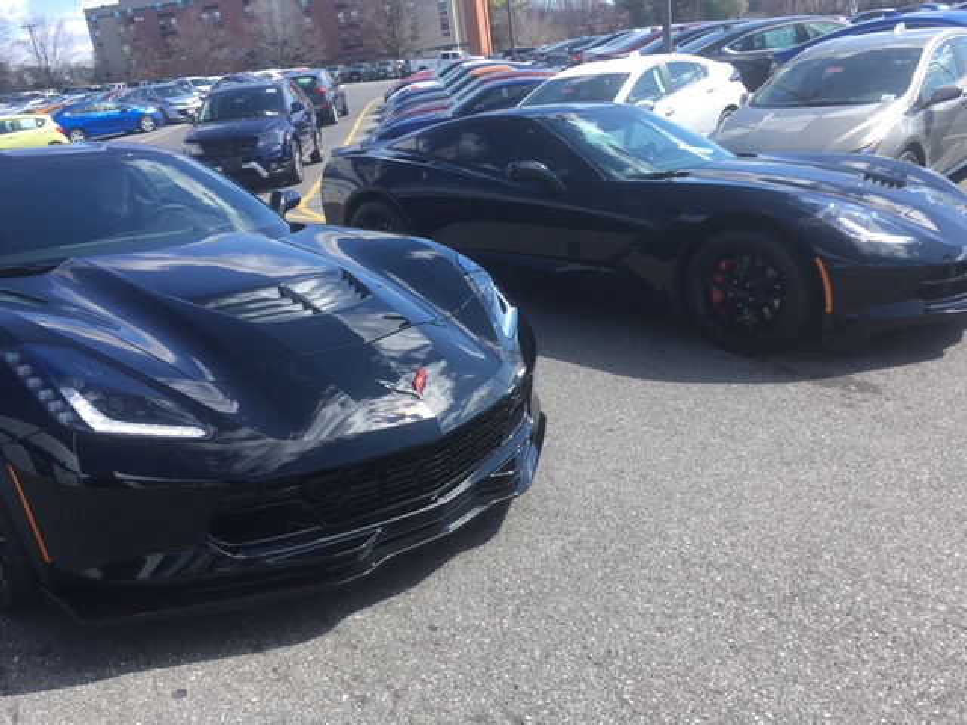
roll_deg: +6.4
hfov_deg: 61.7
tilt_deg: -19.7
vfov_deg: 48.2
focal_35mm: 29
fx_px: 810
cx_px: 484
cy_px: 362
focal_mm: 4.15
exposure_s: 1/549
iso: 25
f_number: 2.2
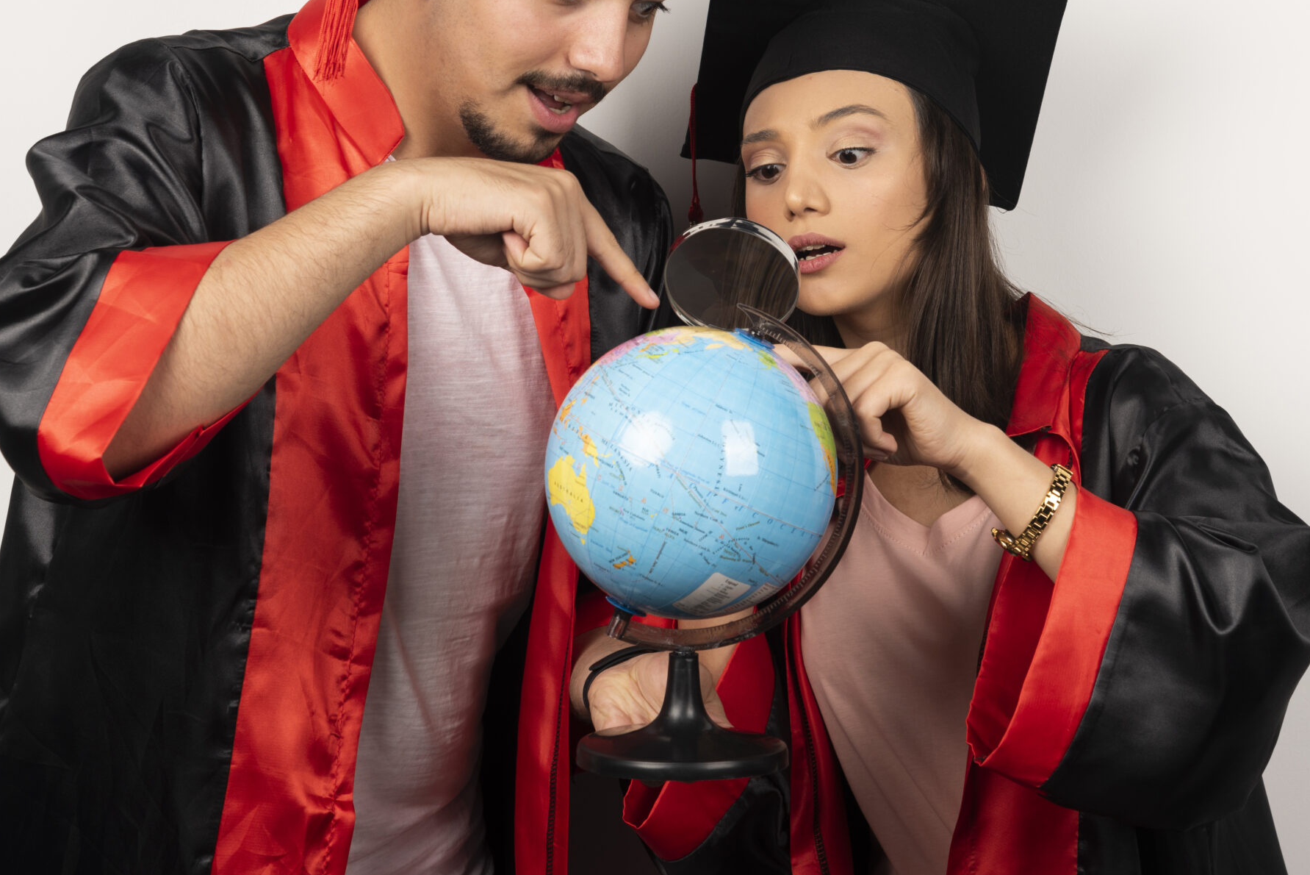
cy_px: 256
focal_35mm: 112
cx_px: 730
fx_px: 4077
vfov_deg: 12.2
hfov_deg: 18.2
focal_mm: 78
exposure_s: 1/100
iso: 125
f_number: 8
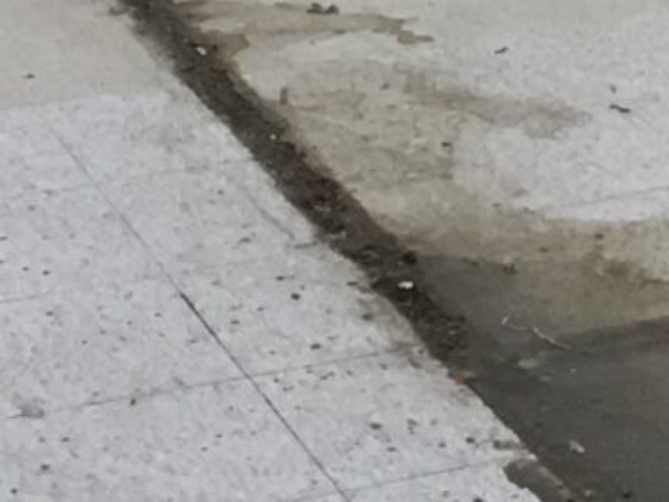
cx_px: 1216
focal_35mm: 211
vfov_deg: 6.4
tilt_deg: -1.6
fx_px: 4078
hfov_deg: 9.0
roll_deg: -0.8
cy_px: -1015
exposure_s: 1/40
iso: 25
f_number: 2.2
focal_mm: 4.15
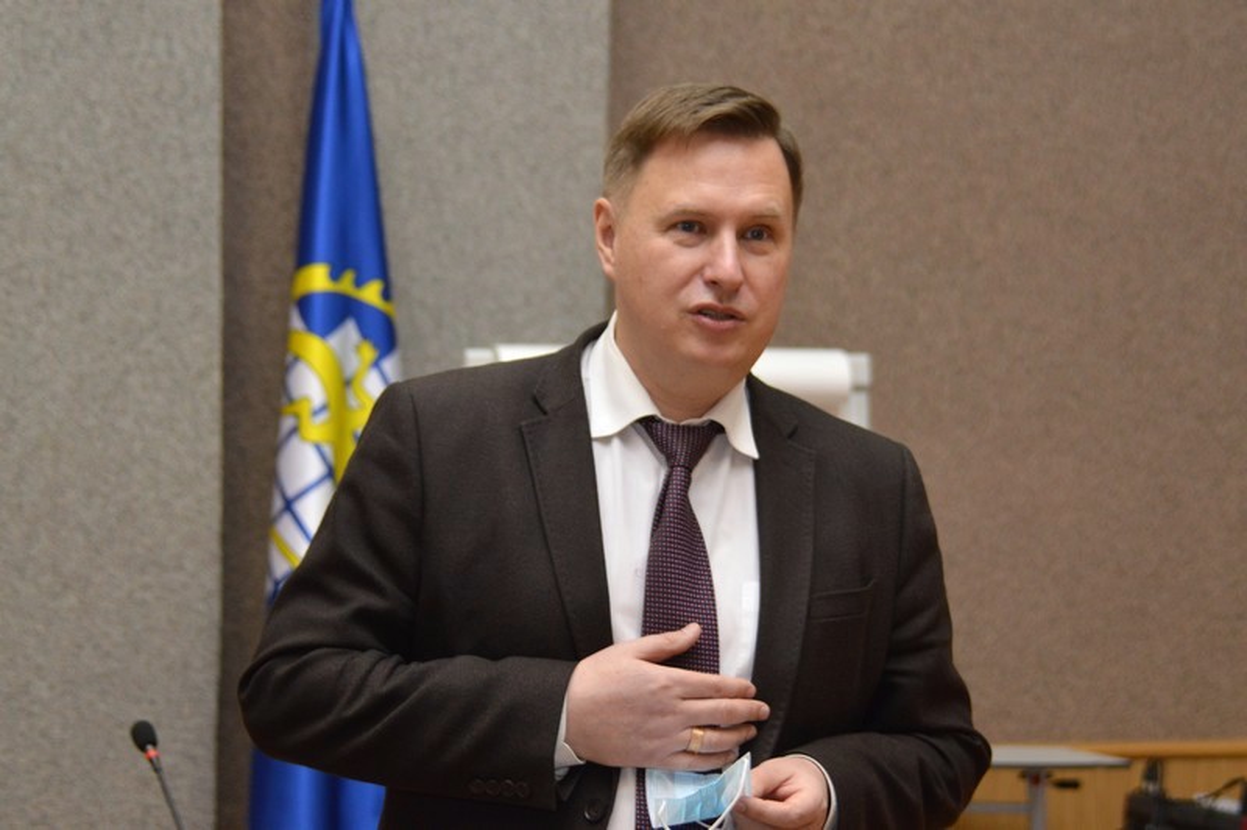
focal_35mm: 105
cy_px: 415
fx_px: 3634
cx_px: 624
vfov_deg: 13.0
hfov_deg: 19.5
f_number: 5
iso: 1000
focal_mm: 70
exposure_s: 1/60
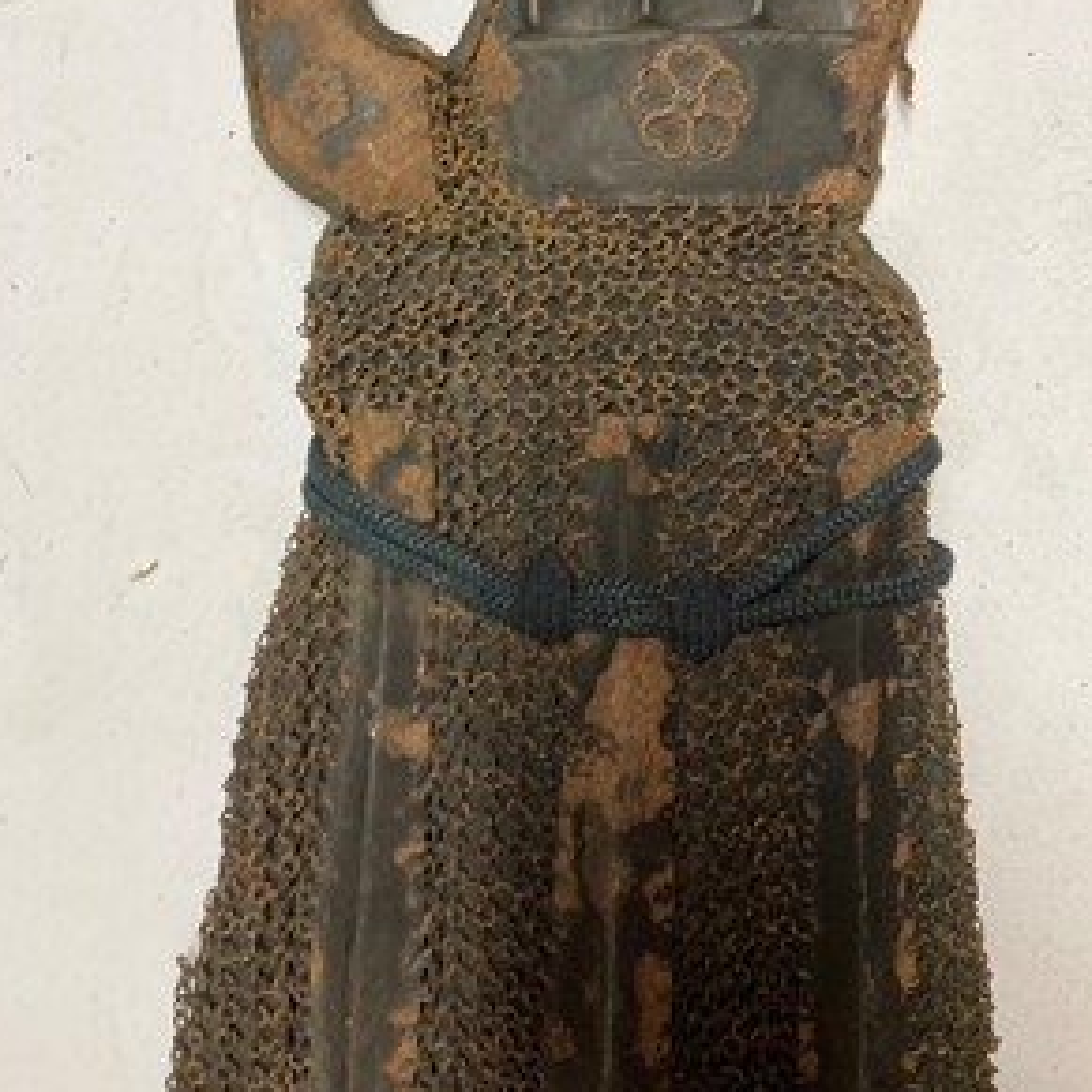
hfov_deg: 48.4
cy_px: 349
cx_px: 540
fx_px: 1213
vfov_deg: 47.5
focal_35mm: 34
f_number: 1.8
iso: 100
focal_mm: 3.99
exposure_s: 1/50
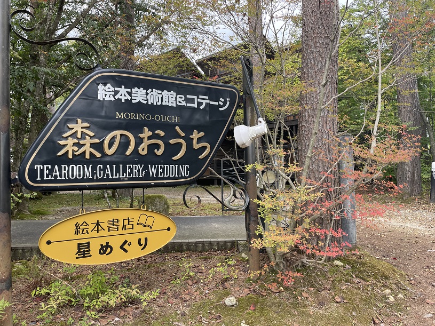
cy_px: 163
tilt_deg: +2.2
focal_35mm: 26
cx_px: 218
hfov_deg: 67.3
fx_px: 327
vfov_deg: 53.1
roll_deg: +0.0
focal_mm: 4.2
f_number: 1.6
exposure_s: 1/310
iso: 32
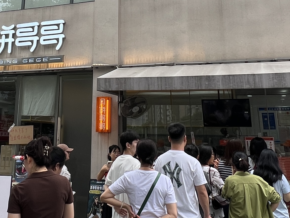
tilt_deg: +17.0
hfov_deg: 41.5
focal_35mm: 45
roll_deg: -1.8
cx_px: 94
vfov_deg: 30.5
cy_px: 16
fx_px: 377
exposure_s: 1/259
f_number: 1.8
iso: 32
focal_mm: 1.57
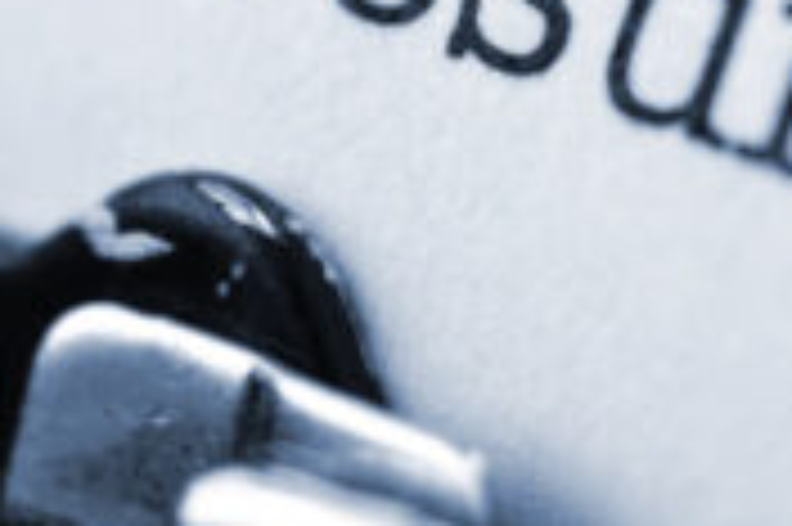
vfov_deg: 2.0
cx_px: 1400
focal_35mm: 689
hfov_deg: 3.0
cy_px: 4
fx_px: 15148
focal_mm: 105
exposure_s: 1/80
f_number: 5.6
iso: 100
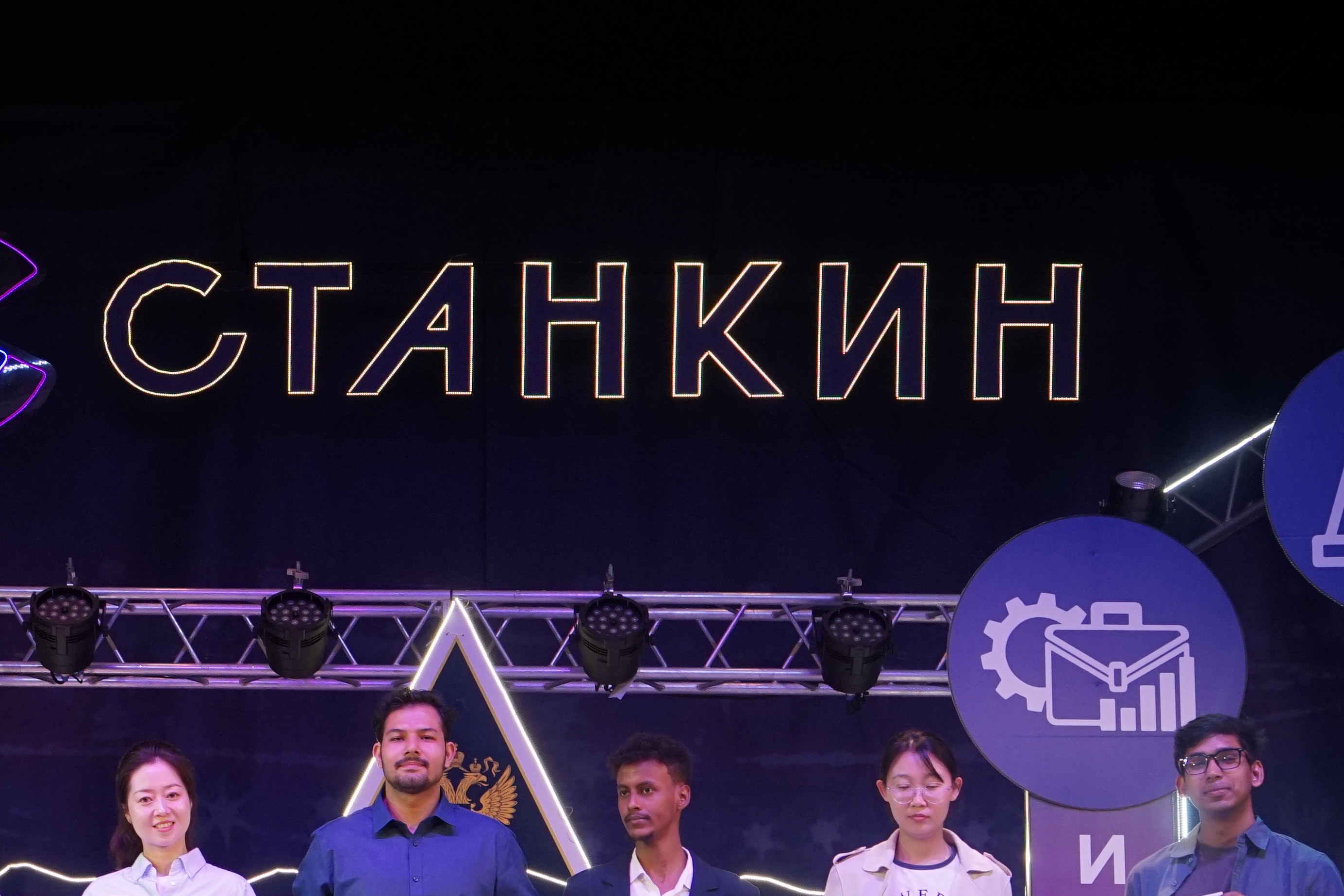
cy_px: 859
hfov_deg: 25.5
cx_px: 272
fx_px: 2912
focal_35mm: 78
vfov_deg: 17.2
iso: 1000
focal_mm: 36
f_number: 6.3
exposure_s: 1/100
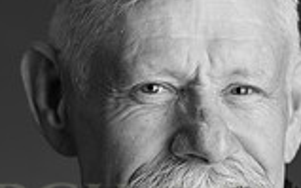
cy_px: 213
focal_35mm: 791
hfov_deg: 2.7
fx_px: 6482
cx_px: 9
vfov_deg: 1.7
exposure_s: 1/200
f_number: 5
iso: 40
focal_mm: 200
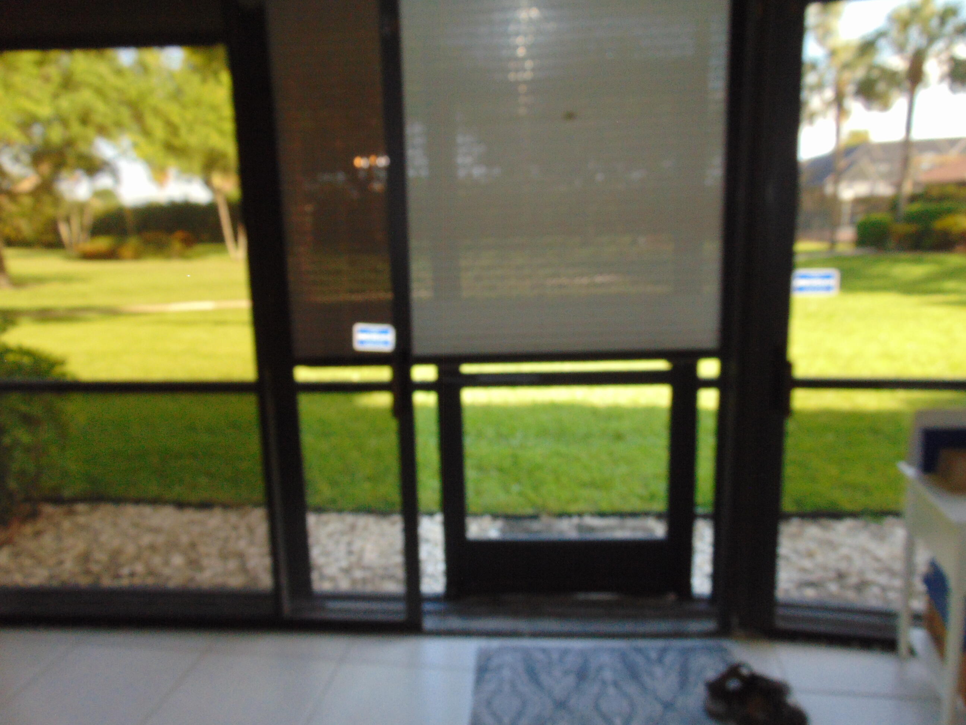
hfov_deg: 69.4
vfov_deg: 54.9
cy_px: 362
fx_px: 698
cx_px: 483
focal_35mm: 25
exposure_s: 1/30
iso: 200
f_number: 7.7
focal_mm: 4.5
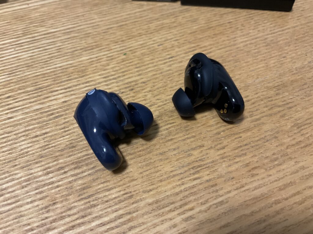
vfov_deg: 48.2
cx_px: 156
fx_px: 262
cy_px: 117
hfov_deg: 61.7
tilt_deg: -50.1
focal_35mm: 29
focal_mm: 3
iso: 200
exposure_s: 1/40
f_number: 1.8
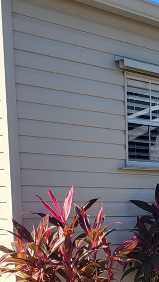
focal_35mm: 79
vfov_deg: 25.5
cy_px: 285
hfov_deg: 14.3
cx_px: 240
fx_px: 592
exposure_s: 1/1199
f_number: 1.8
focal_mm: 5.4
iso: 40
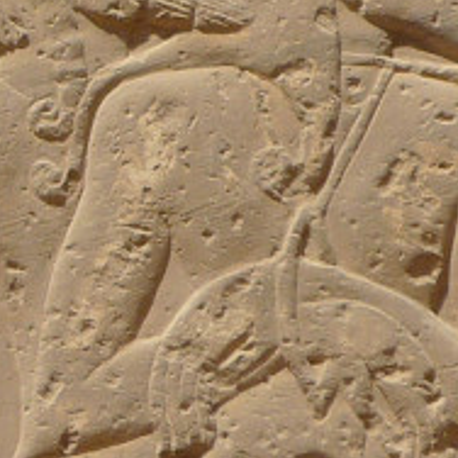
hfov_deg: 3.8
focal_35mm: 463
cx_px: -241
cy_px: 33
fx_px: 6931
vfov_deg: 3.8
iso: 100
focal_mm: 13.6
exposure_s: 1/640
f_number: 4.4
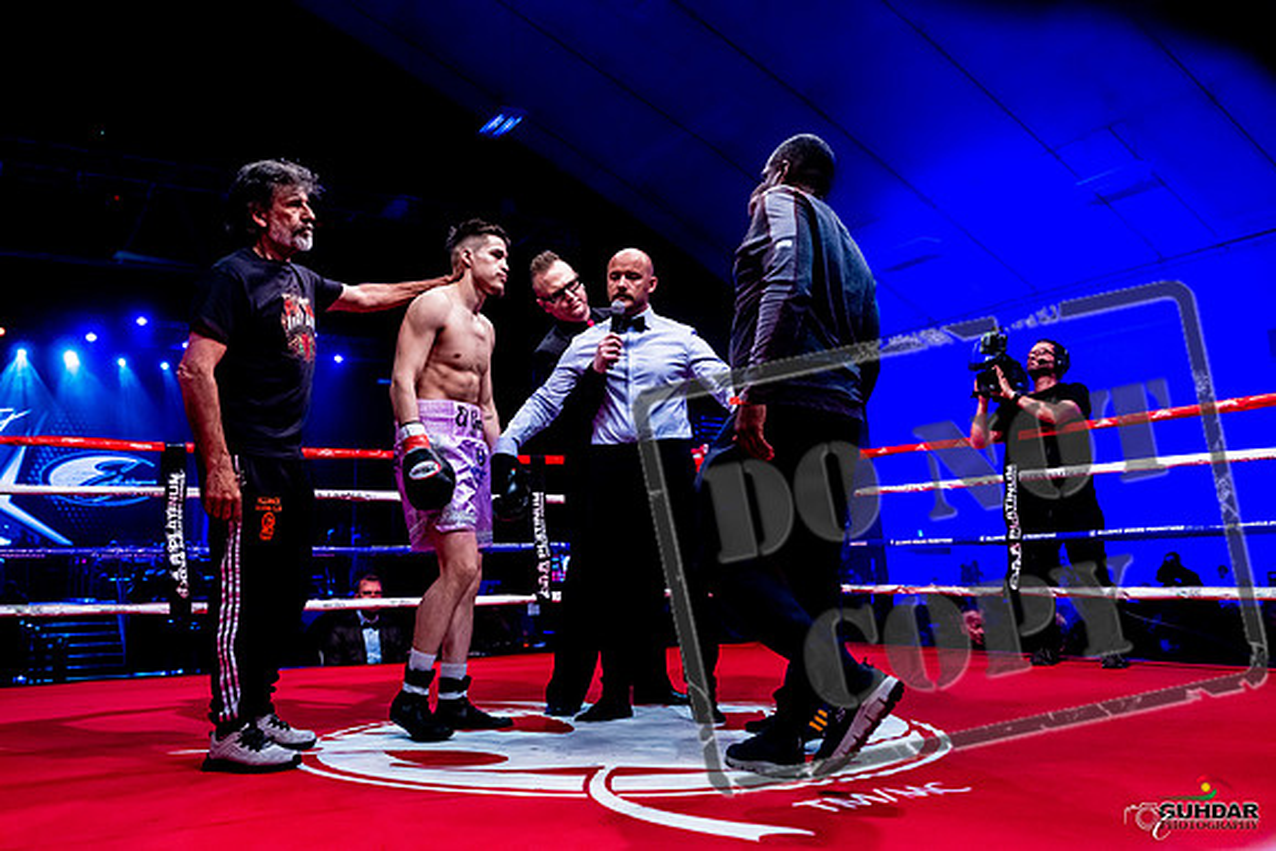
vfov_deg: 42.3
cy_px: 426
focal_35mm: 31
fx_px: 1099
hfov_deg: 60.3
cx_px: 638
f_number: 2.8
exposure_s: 1/1000
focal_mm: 31
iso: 4000
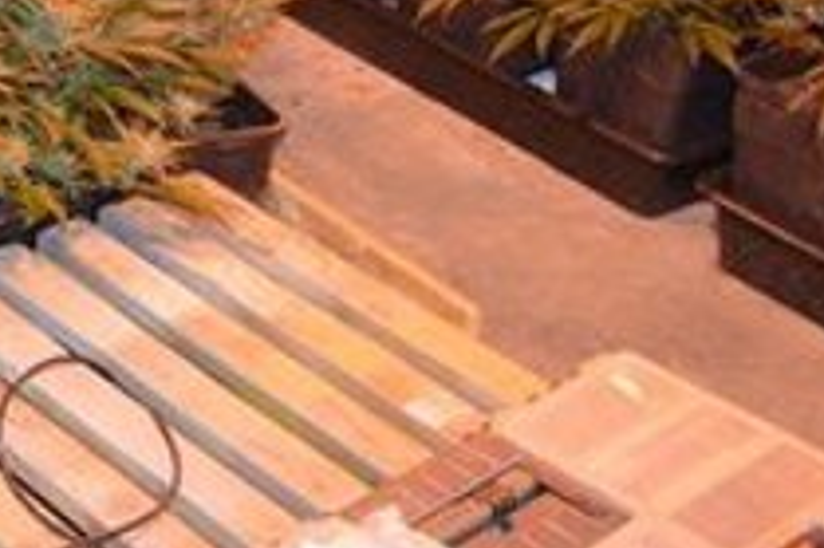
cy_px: -156
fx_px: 2035
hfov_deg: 20.0
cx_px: -378
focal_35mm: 89
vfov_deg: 14.7
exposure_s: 1/125
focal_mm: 18
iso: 360
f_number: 4
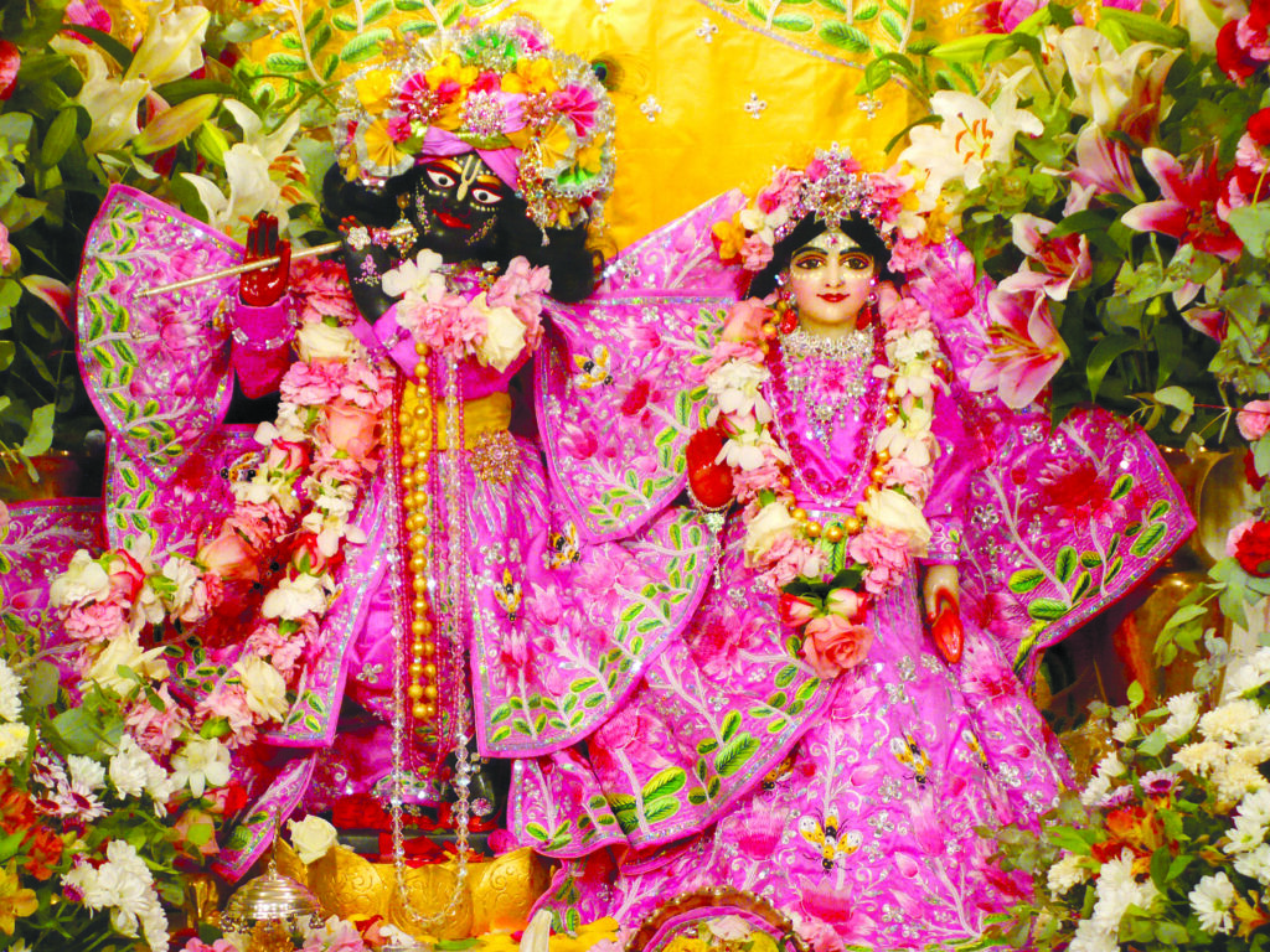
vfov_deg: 13.3
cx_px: 635
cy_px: 476
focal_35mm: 111
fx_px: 4072
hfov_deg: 17.7
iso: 200
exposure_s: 1/30
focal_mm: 18.3
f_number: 3.6
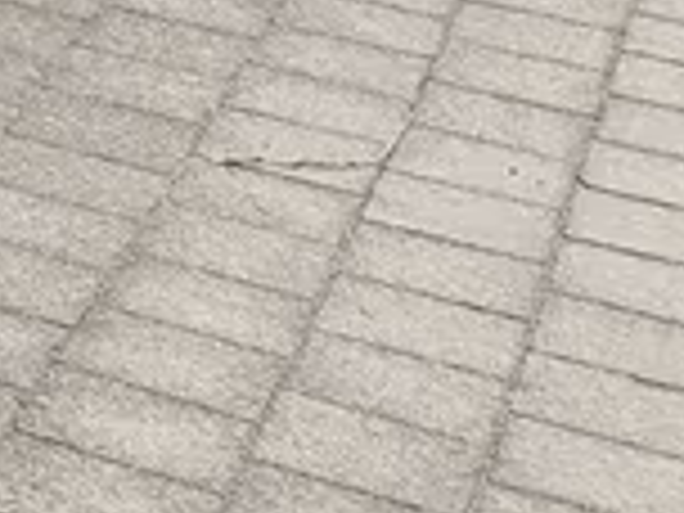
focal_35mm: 155
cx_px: -1516
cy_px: -468
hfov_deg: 9.4
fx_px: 3063
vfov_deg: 9.1
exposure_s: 1/190
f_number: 1.8
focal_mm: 5.4
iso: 50
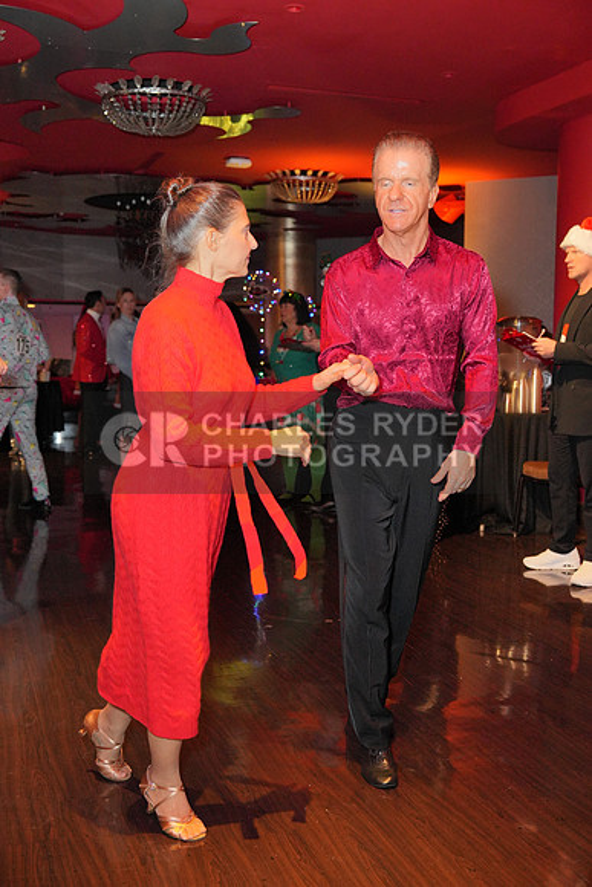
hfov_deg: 35.1
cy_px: 444
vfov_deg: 50.7
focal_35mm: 38
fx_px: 937
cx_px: 296
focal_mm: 38
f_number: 4
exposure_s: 1/200
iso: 4000
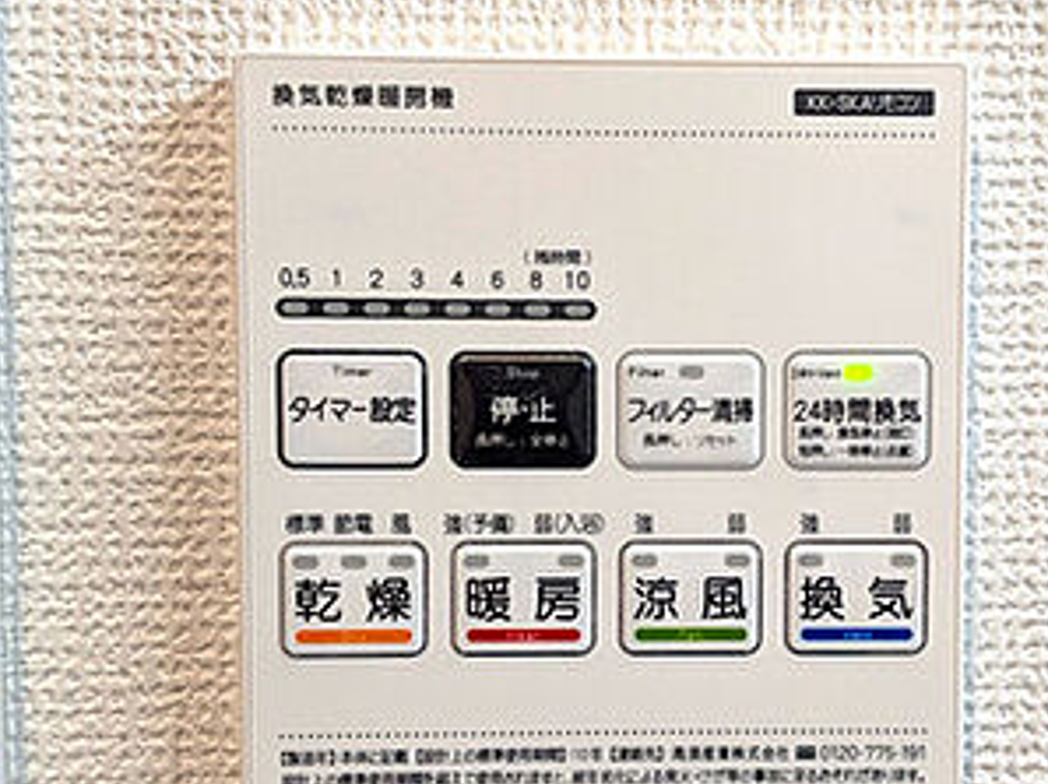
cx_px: 640
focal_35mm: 50
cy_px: 455
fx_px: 1513
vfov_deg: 29.0
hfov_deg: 38.0
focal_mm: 4.53
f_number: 1.7
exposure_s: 1/120
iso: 236
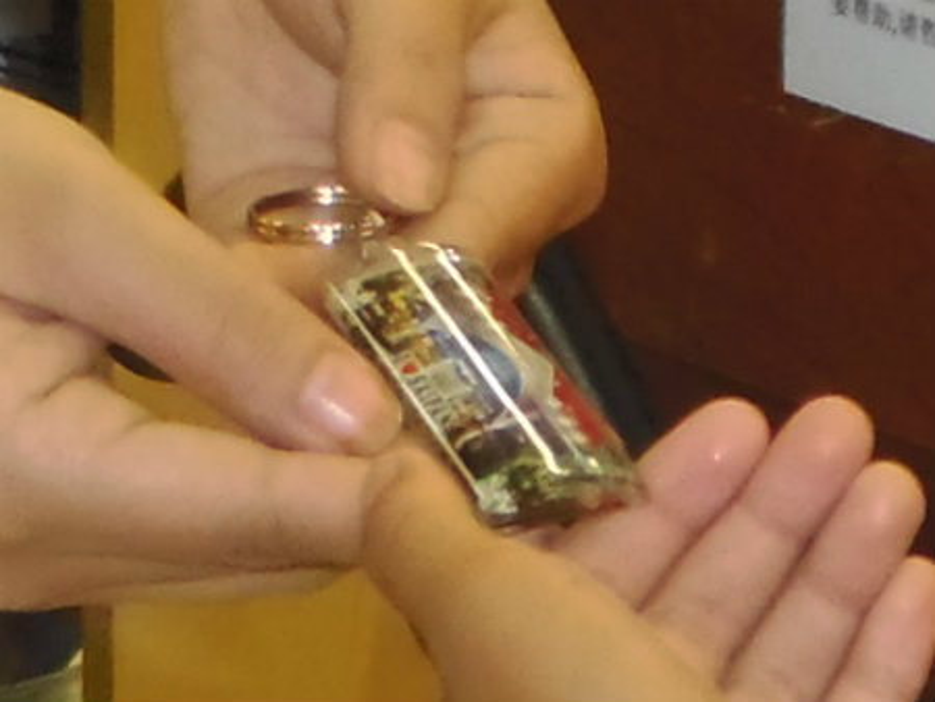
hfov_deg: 44.8
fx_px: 1135
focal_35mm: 42
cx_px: 468
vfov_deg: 34.4
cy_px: 351
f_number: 3.6
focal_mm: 7.8
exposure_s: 1/30
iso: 200
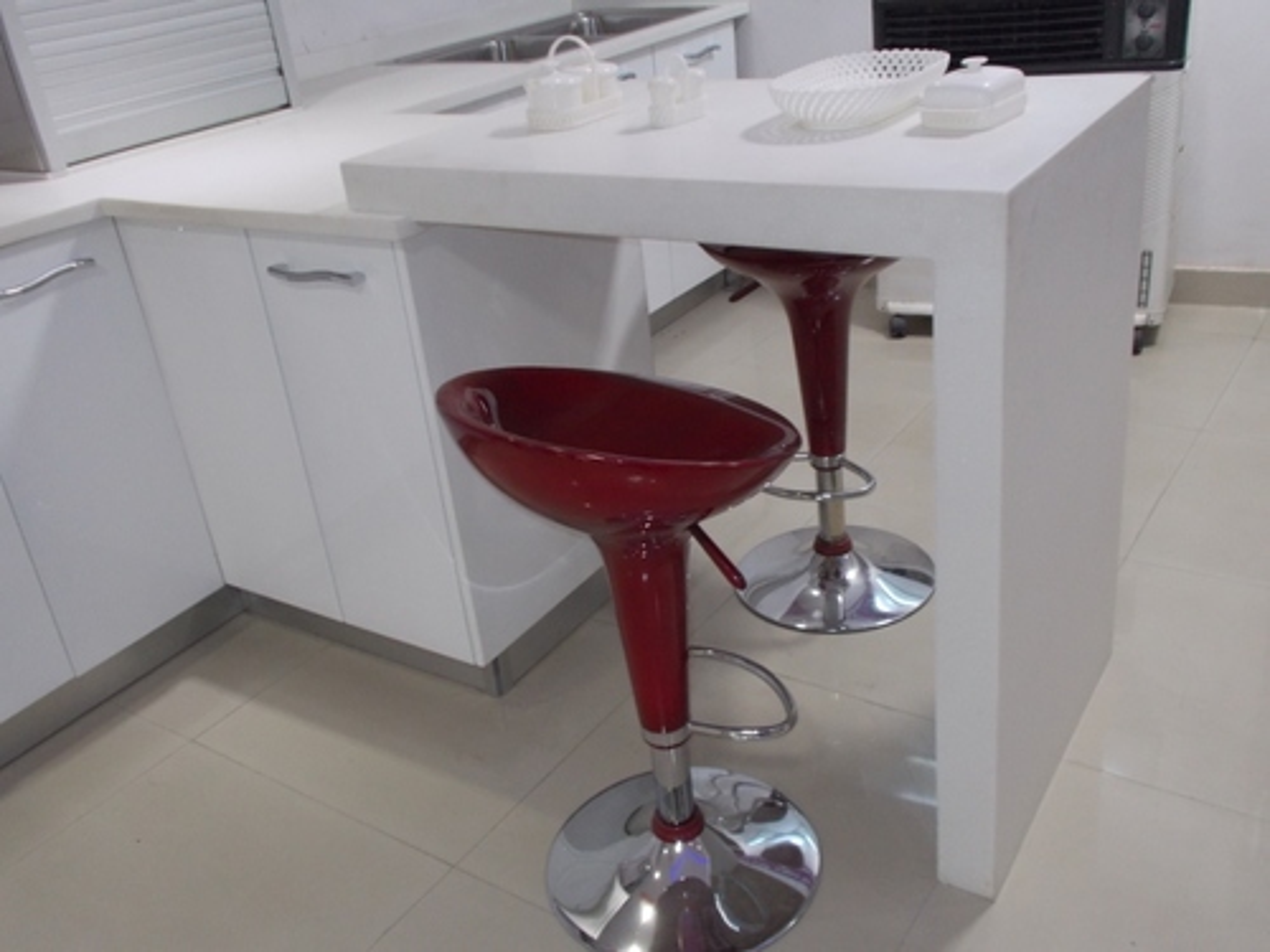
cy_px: 476
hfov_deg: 54.0
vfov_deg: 41.8
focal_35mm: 34
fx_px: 1247
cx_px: 635
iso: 200
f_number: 3.6
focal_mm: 6
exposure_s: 1/25
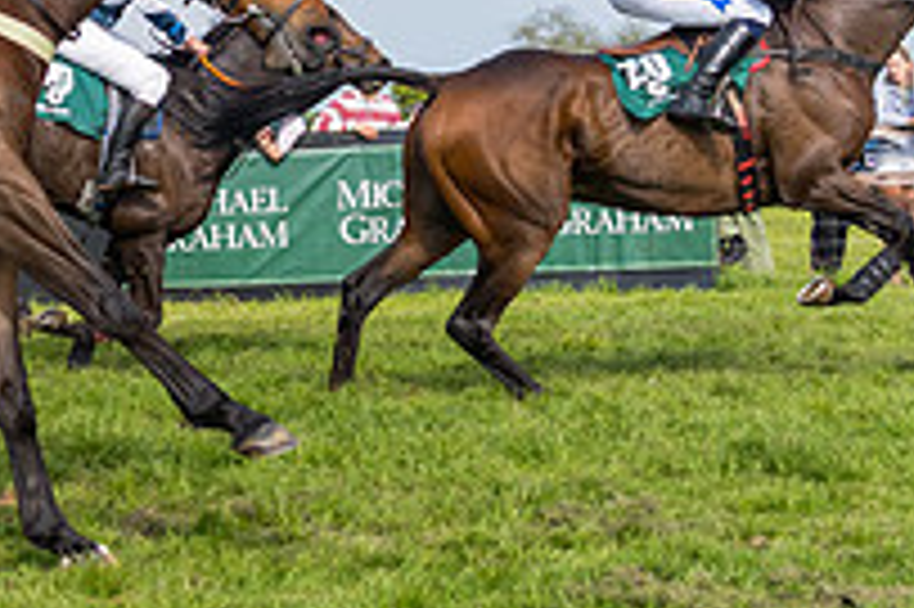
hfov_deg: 20.7
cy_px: 124
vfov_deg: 13.9
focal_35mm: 98
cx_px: 228
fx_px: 2486
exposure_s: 1/3200
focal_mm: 24
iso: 320
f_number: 4
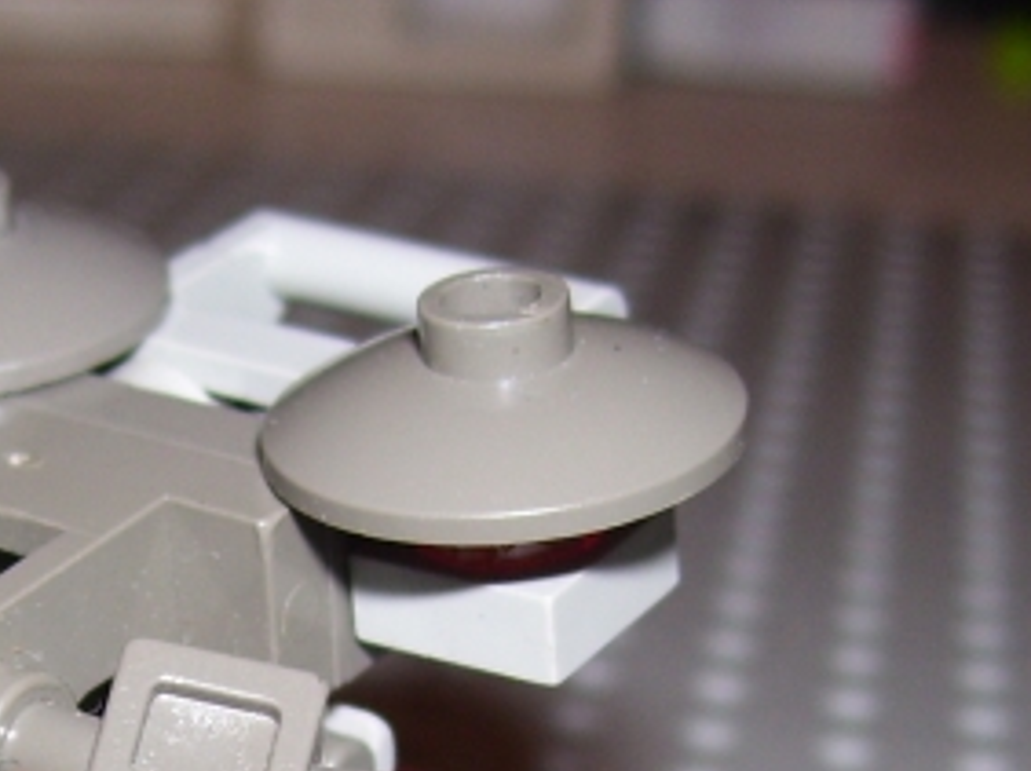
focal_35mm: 105
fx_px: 3125
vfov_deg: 13.5
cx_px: 172
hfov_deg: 18.5
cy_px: 1041
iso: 80
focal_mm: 6
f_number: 2.7
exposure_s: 1/60
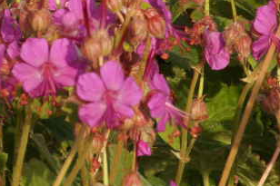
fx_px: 4547
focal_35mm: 585
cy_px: -64
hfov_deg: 3.5
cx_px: -16
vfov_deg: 2.3
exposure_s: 1/160
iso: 250
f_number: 14
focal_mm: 100
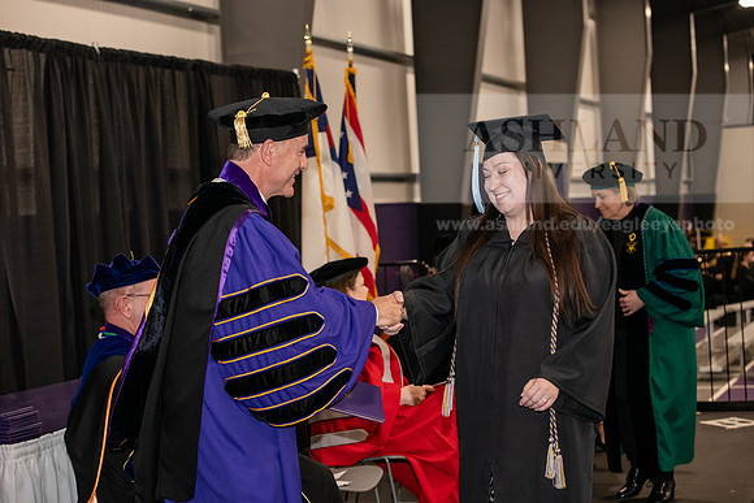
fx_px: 1466
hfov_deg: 28.8
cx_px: 377
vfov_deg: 19.5
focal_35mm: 70
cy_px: 252
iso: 2500
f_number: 5
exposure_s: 1/200
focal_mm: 70
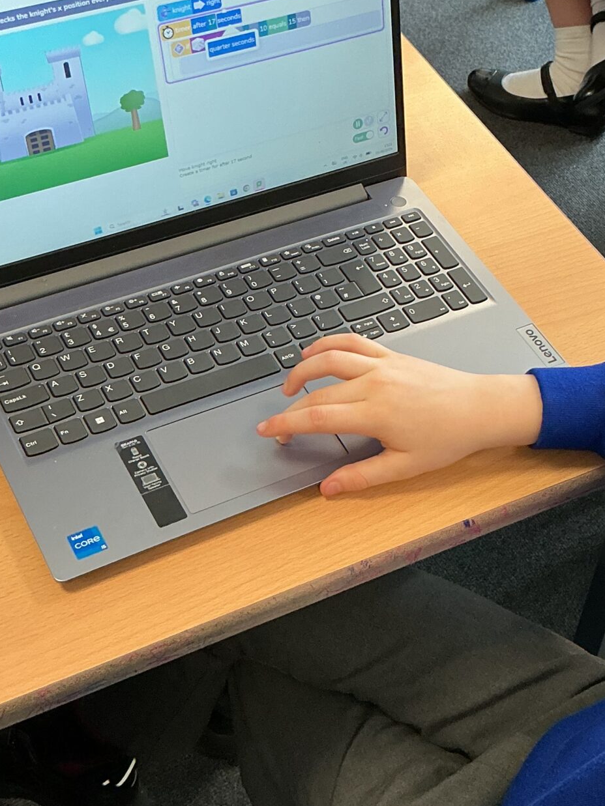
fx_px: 1398
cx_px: 402
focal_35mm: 60
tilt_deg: -47.7
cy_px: 398
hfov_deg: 24.3
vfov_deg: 32.2
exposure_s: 1/60
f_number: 1.8
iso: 100
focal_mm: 3
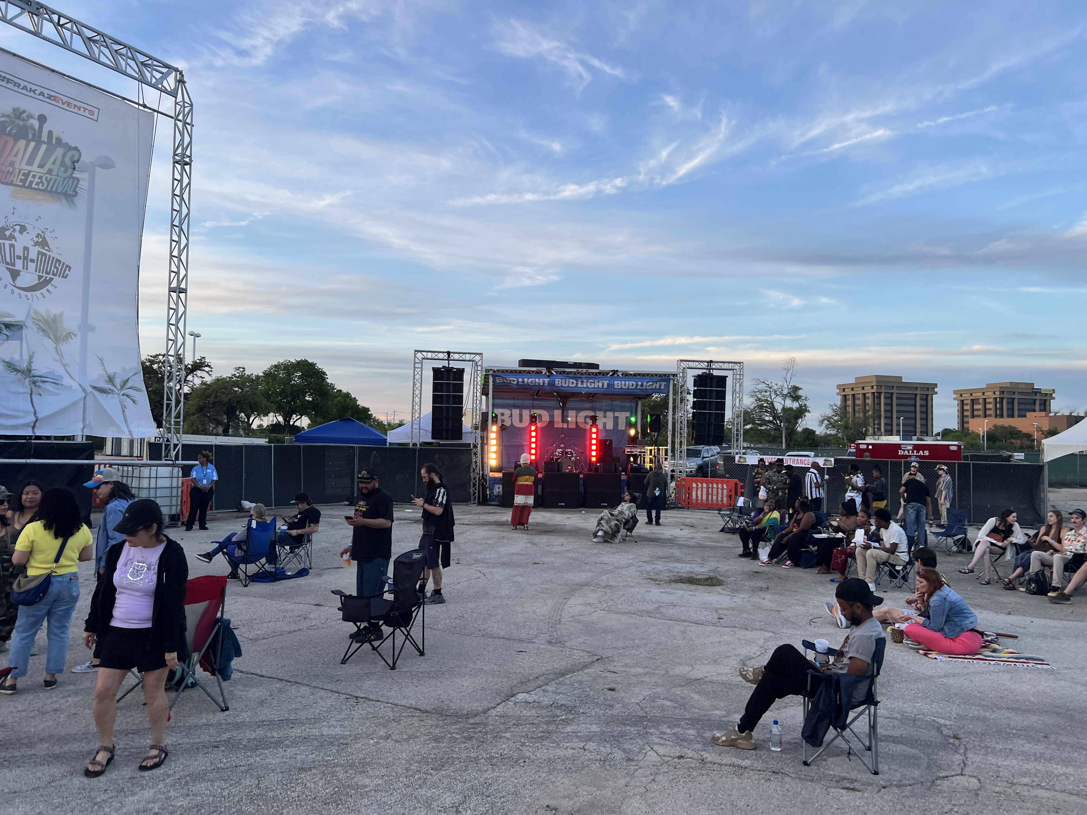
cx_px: 544
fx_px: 816
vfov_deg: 53.1
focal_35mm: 26
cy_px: 408
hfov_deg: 67.3
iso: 40
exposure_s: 1/190
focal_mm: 5.7
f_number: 1.5
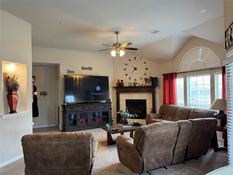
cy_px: 88
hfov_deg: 71.6
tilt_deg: +1.3
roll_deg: +1.3
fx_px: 162
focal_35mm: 24
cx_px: 116
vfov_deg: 56.8
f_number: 1.78
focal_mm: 6.76
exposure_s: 1/60
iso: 200
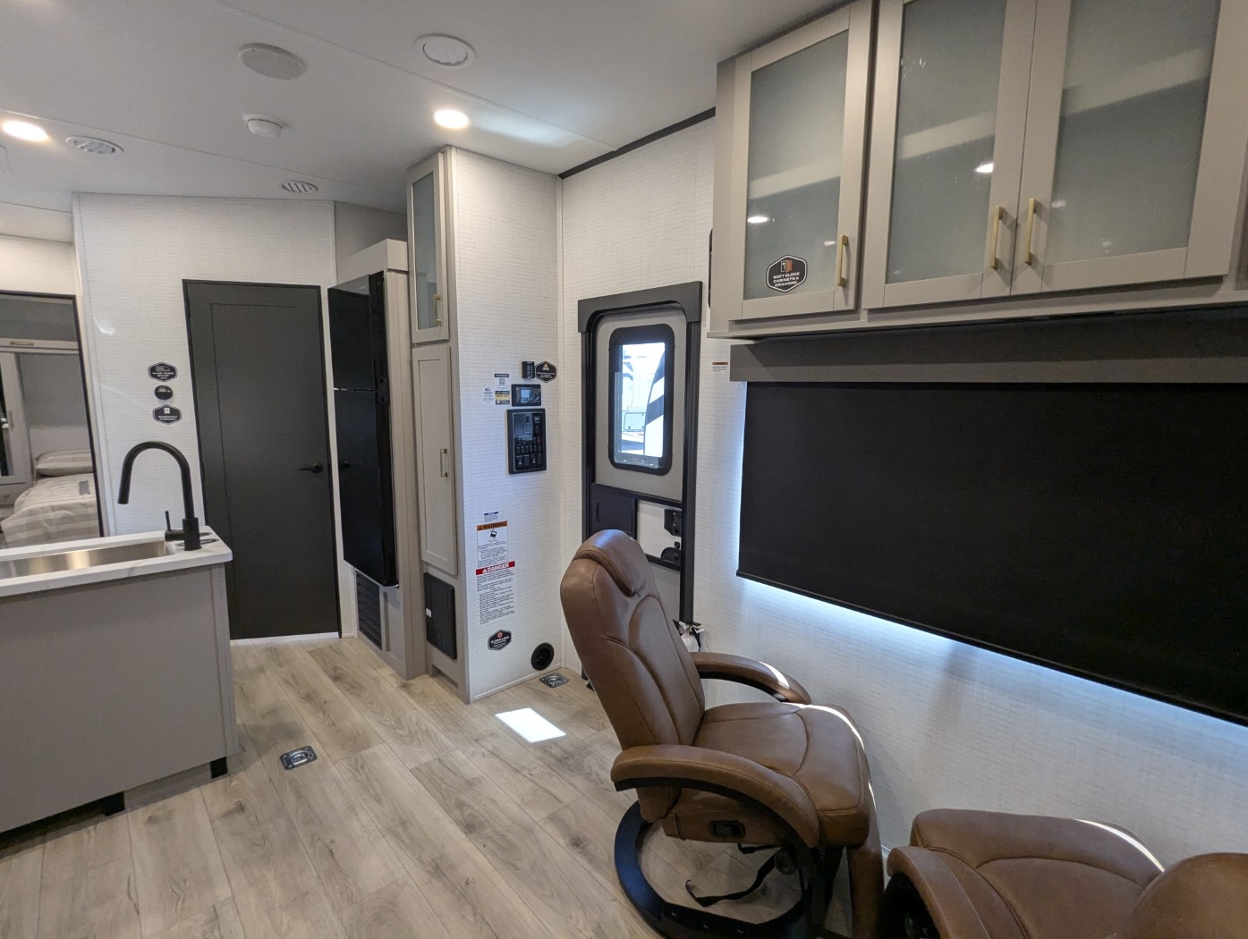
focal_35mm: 16
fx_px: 578
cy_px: 470
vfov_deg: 78.2
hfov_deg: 94.4
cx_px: 624
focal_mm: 2.35
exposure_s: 1/73.1
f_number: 2.2
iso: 247
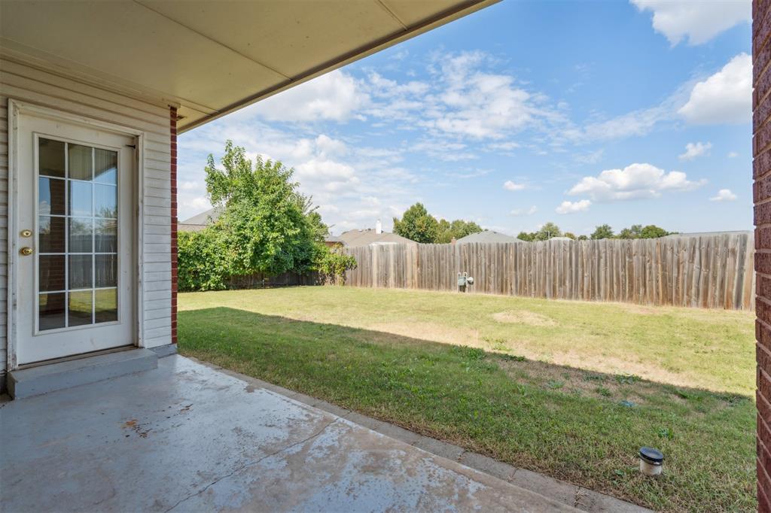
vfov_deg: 73.7
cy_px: 256
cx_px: 386
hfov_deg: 96.8
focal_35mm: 16
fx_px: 343
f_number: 7.1
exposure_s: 1/800
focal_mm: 16
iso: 200
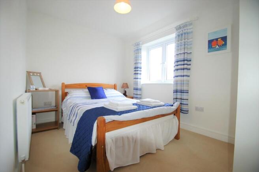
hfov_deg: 100.4
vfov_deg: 77.2
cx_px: 130
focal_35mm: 15
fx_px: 108
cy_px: 86
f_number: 3.5
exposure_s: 1/80
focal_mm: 10
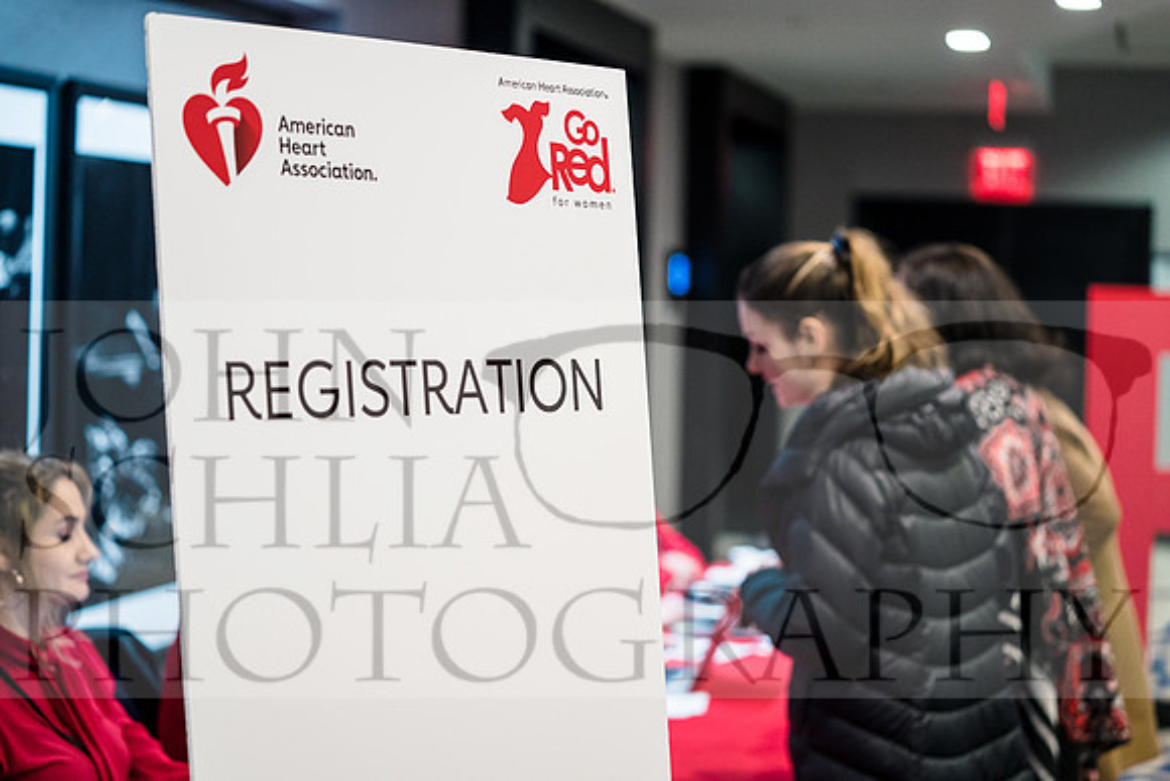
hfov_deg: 28.8
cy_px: 390
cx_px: 585
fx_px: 2275
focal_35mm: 70
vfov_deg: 19.5
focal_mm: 70
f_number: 2.8
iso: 2000
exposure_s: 1/60
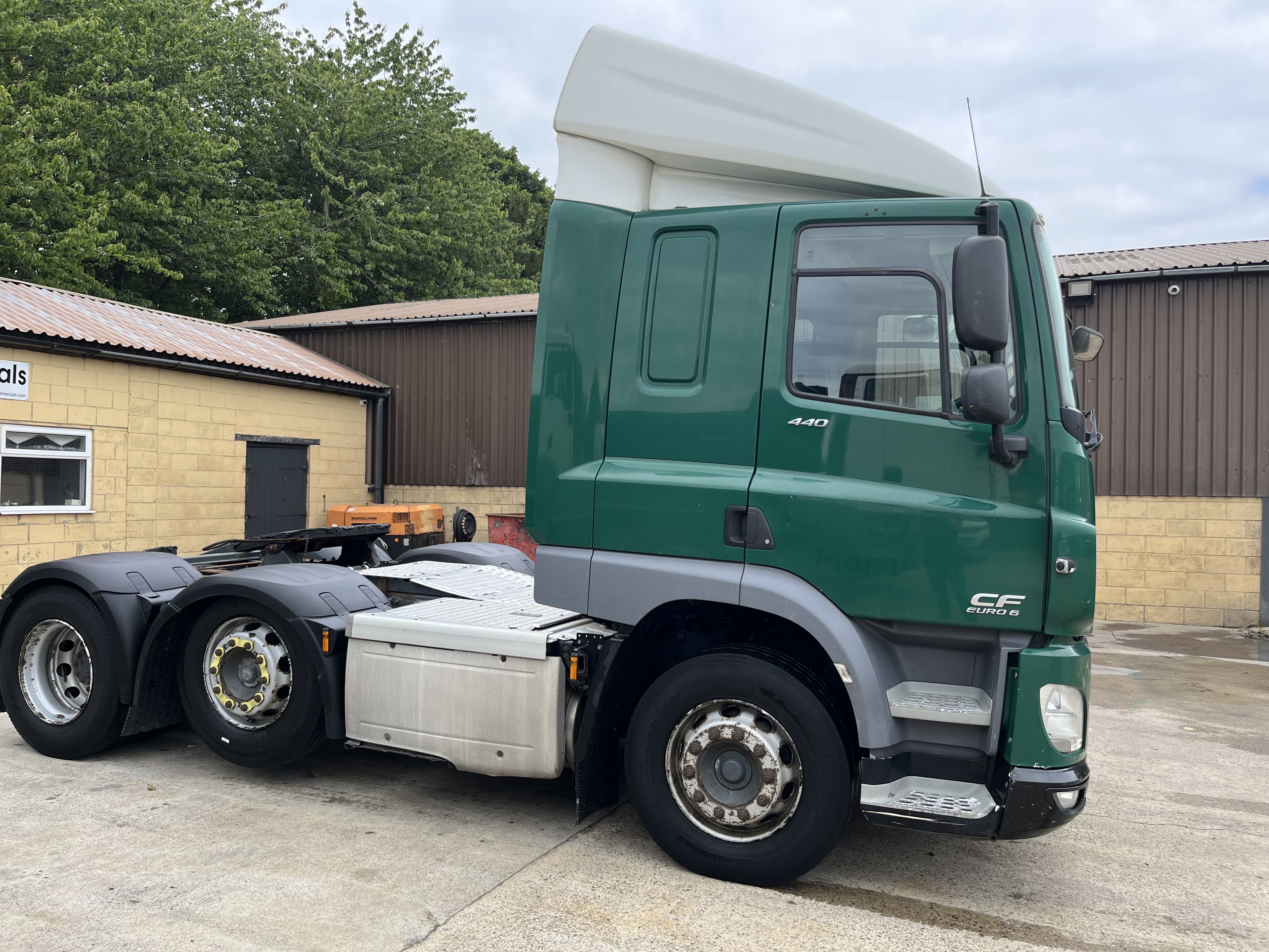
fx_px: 953
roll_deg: -1.2
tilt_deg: +0.3
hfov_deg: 67.3
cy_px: 476
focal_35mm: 26
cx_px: 634
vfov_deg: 53.1
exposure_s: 1/787
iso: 50
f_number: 1.6
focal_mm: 5.1
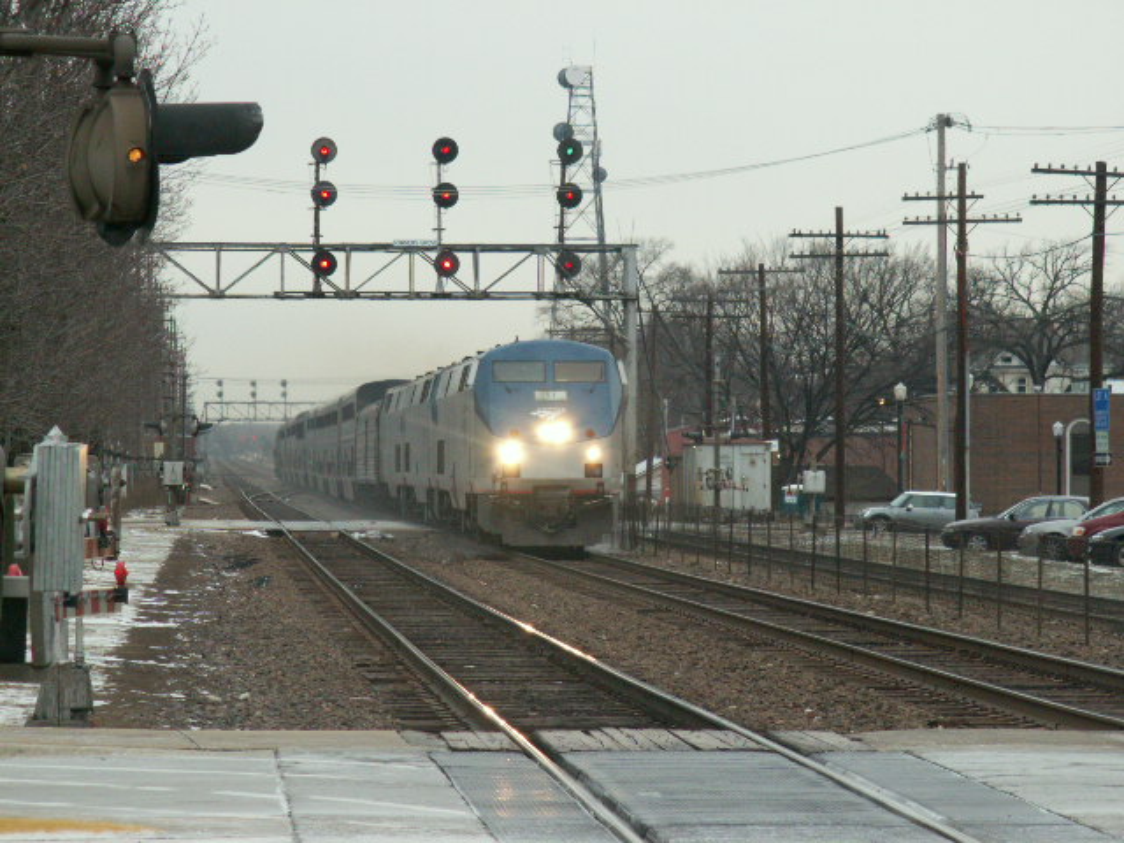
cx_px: 562
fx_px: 5195
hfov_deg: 12.3
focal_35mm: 160
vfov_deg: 9.3
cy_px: 422
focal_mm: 26.12
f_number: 4
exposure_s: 1/200
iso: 125
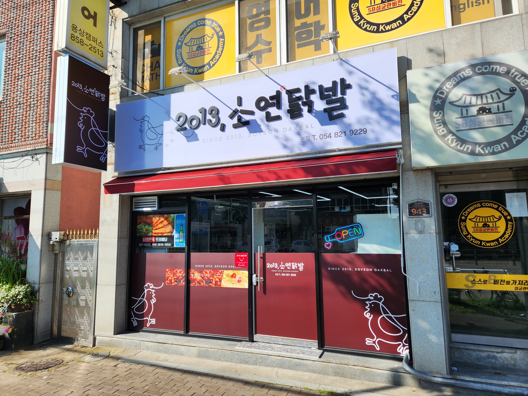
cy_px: 198
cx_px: 264
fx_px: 351
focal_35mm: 23
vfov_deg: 58.9
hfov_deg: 73.9
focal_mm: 5.4
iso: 20
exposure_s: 1/1318
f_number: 1.8
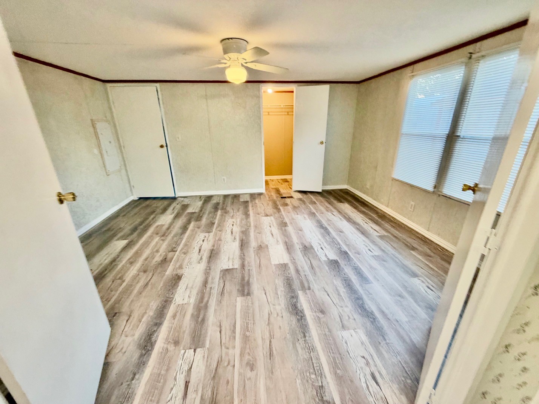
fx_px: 218
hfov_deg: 102.1
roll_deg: +1.9
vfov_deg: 85.7
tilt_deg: -18.9
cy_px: 202
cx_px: 270
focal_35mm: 14
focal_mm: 2.22
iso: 320
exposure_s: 1/60
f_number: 2.2
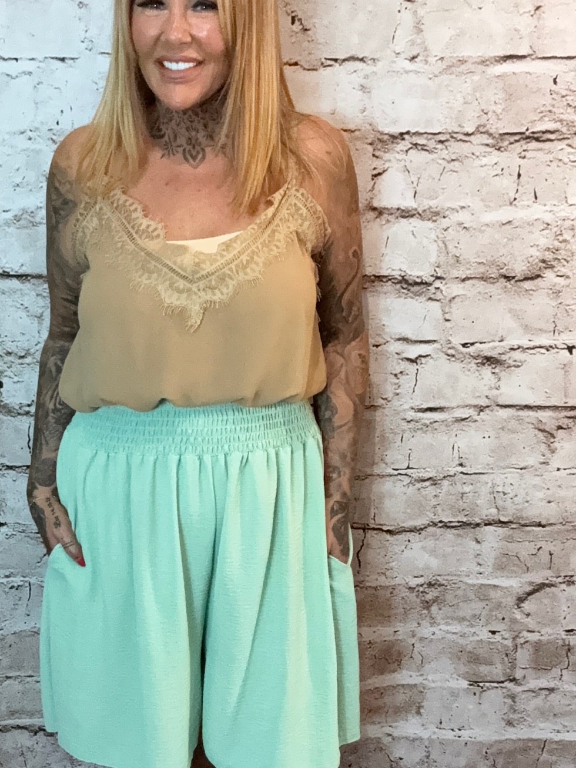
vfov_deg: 40.2
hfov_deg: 30.6
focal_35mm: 47
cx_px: 187
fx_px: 1043
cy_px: 466
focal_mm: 2.69
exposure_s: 1/50
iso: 320
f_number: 1.9
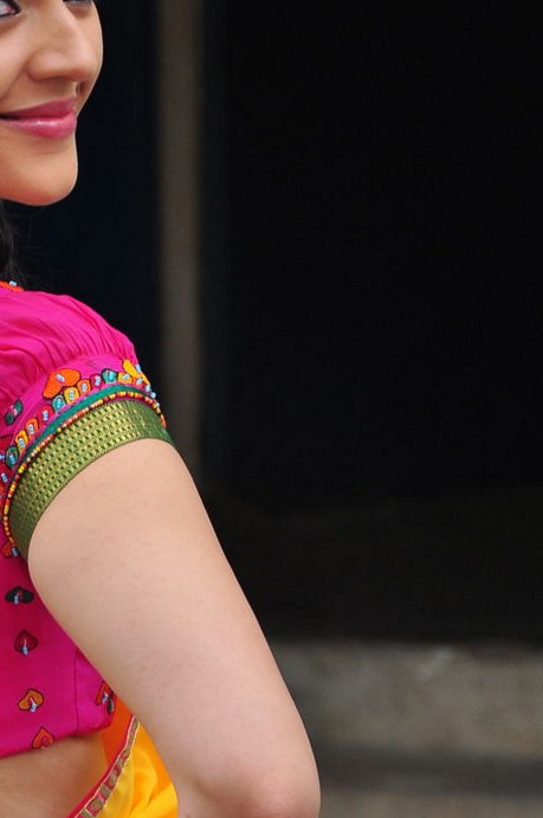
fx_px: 6985
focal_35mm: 308
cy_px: 603
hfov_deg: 4.4
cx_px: 8
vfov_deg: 6.7
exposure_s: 1/125
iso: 400
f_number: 6.3
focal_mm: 92
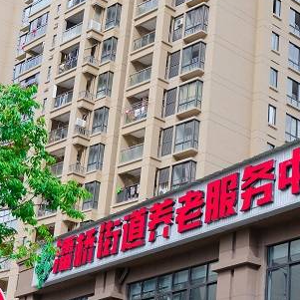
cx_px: 184
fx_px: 814
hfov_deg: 20.9
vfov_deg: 20.9
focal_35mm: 83
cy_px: 169
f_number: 5.6
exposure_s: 1/450
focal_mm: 32.5
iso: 400
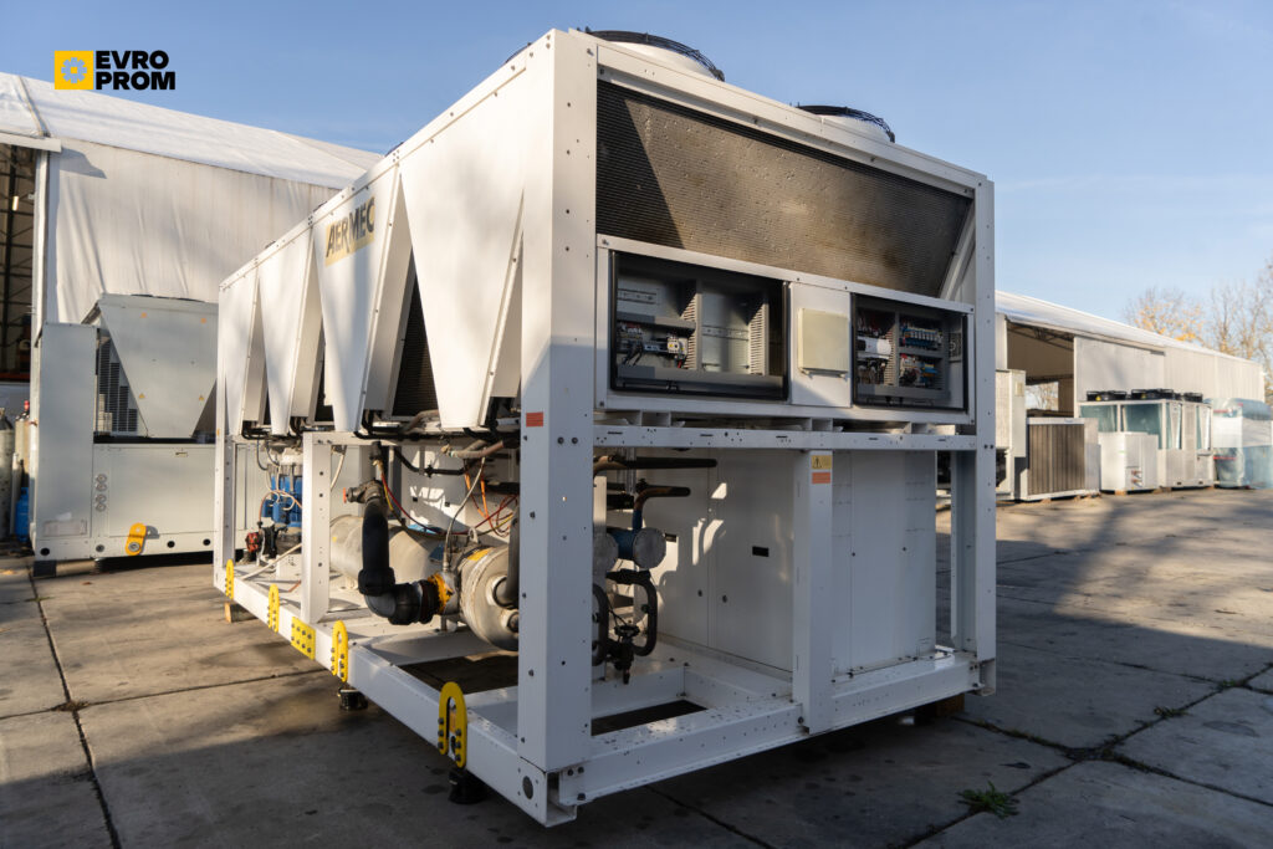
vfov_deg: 53.1
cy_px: 424
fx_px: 849
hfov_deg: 73.7
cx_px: 636
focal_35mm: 24
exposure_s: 1/500
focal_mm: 24
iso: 100
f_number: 5.6
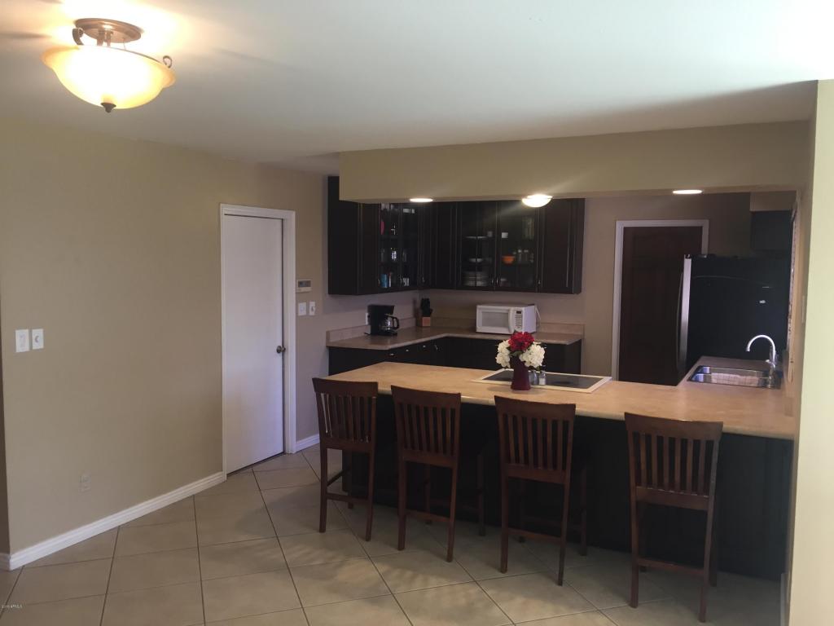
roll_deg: -1.0
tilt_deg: -3.1
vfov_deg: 48.2
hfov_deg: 61.7
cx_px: 417
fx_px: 699
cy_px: 313
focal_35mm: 29
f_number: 2.2
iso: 64
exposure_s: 1/30
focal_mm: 4.15
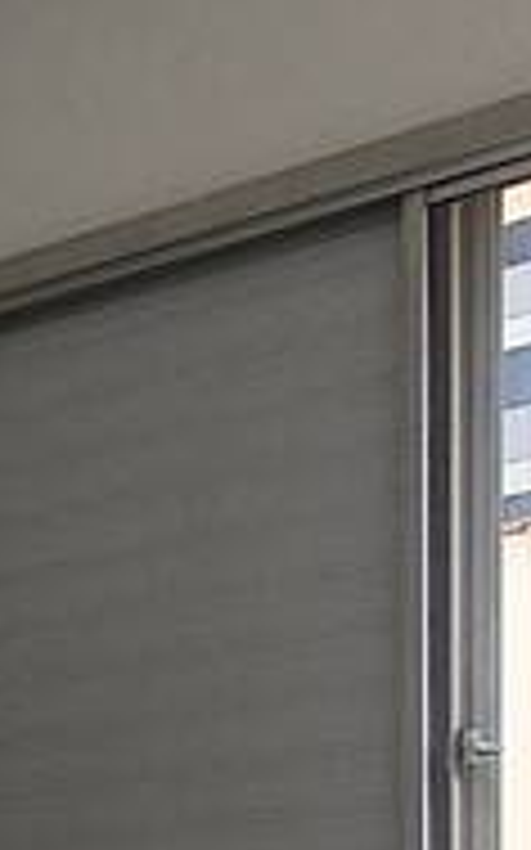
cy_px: 1052
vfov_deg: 18.6
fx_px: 2433
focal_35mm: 105
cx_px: -904
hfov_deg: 10.1
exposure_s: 1/149
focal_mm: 1.8
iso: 50
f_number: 2.2
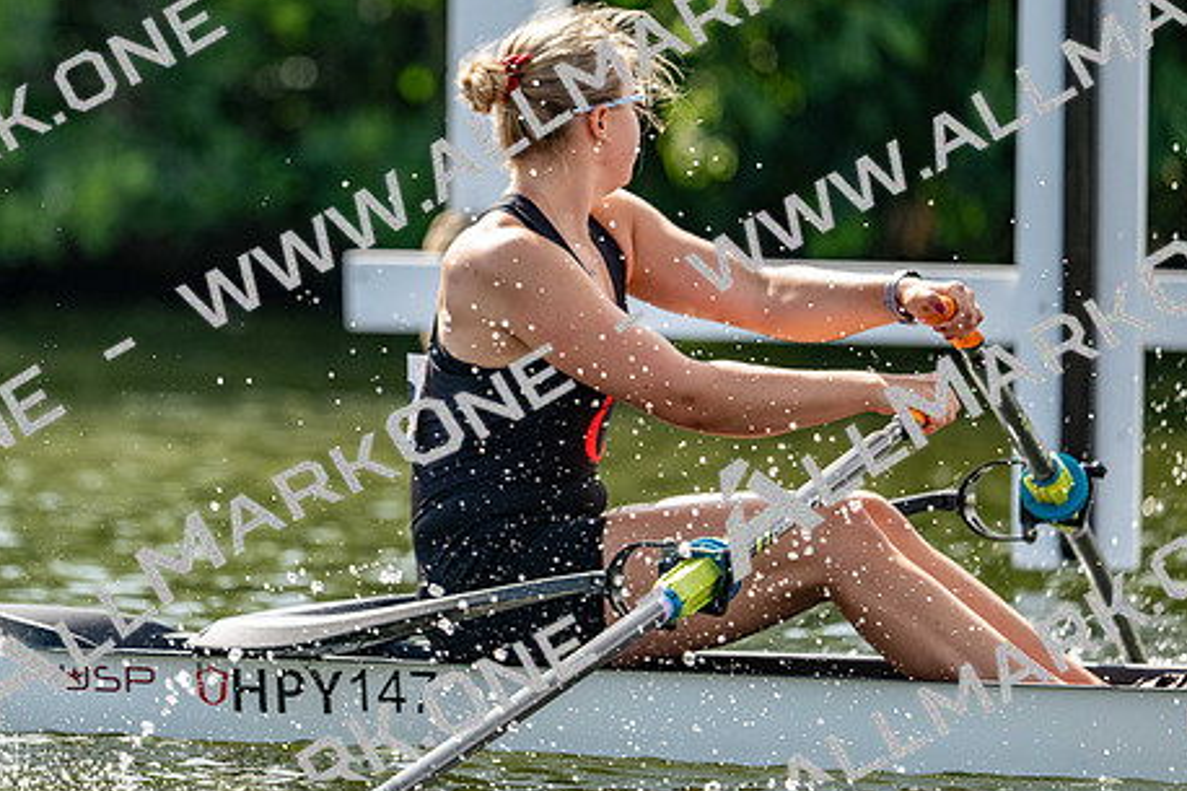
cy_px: 336
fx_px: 16710
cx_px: 498
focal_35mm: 507
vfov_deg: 2.7
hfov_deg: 4.1
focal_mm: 400
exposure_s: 1/2500
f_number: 4.5
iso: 900
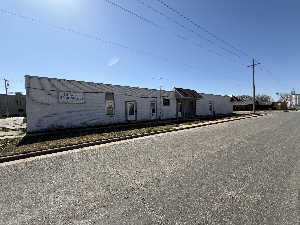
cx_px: 150
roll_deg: +1.0
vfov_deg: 85.7
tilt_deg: -1.9
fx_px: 121
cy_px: 112
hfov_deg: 102.1
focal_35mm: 14
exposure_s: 1/2506
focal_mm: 2.22
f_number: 2.2
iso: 50
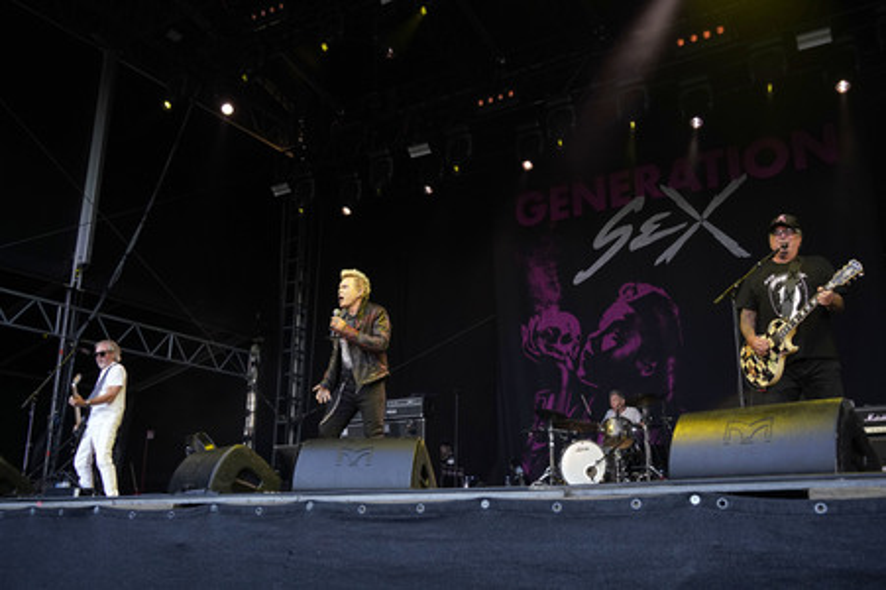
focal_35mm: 31
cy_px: 295
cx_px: 443
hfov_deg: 60.3
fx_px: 762
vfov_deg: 42.3
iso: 1600
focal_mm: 31
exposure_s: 1/320
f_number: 5.6
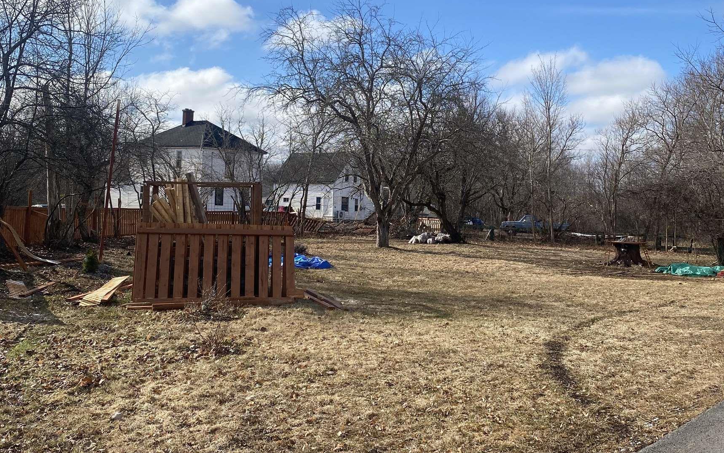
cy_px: 192
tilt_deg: +3.9
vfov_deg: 34.4
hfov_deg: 52.7
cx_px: 364
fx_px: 730
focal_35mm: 37
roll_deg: -1.6
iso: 32
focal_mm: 4.25
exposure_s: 1/3300
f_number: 1.8
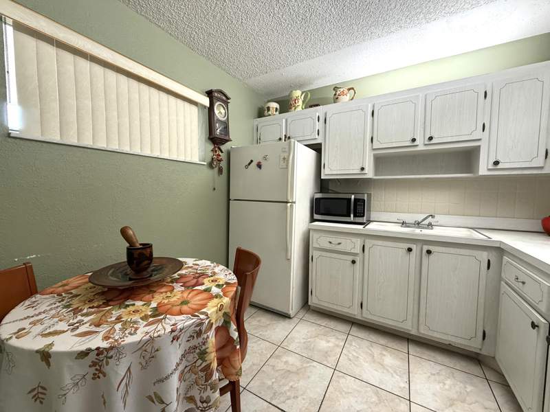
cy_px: 206
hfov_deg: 102.1
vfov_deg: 85.7
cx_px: 275
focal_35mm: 14
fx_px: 222
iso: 250
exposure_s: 1/120
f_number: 2.2
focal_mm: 2.22
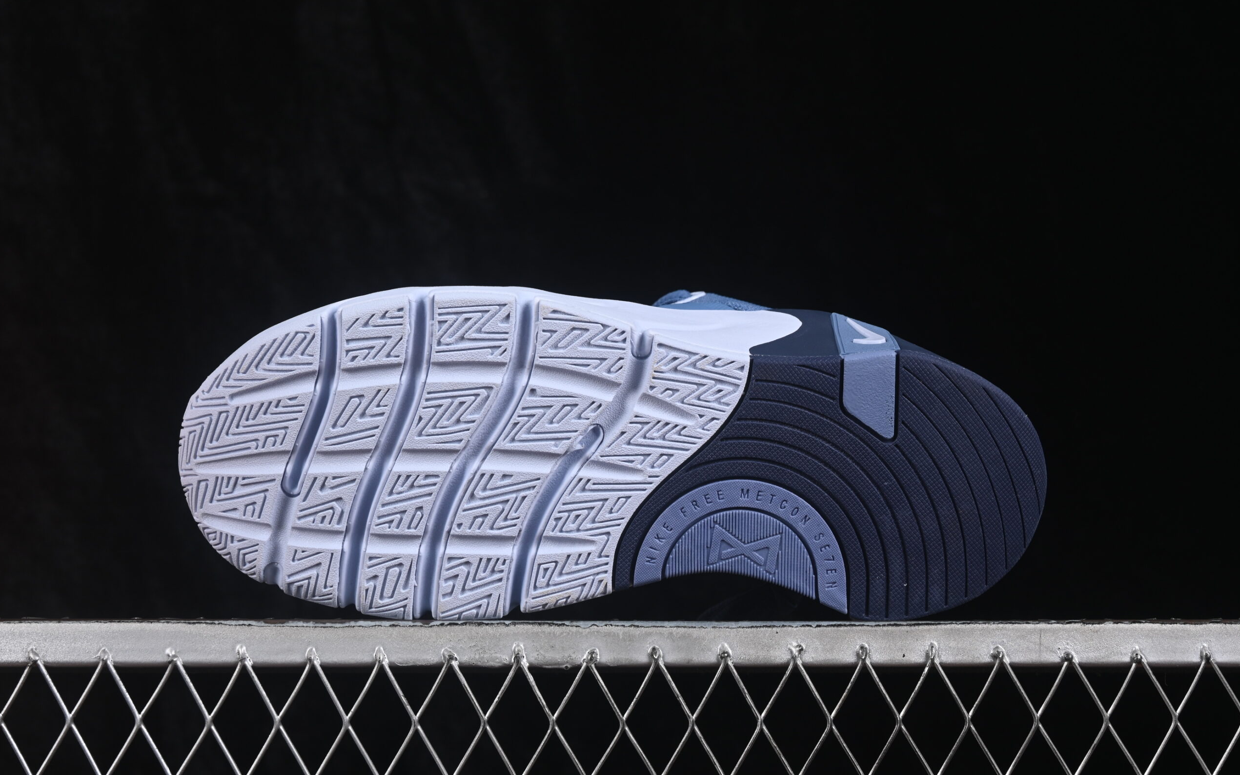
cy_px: 360
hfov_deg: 26.8
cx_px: 621
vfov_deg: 16.9
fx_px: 2602
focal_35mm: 77
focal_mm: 50
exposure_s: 1/80
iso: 160
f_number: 8
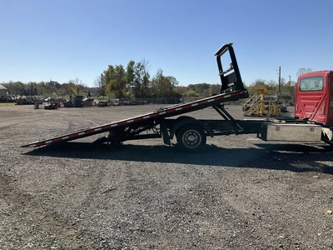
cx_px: 166
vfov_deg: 48.2
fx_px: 279
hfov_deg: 61.7
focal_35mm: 29
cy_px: 125
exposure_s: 1/2320
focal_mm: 3
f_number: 1.8
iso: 25
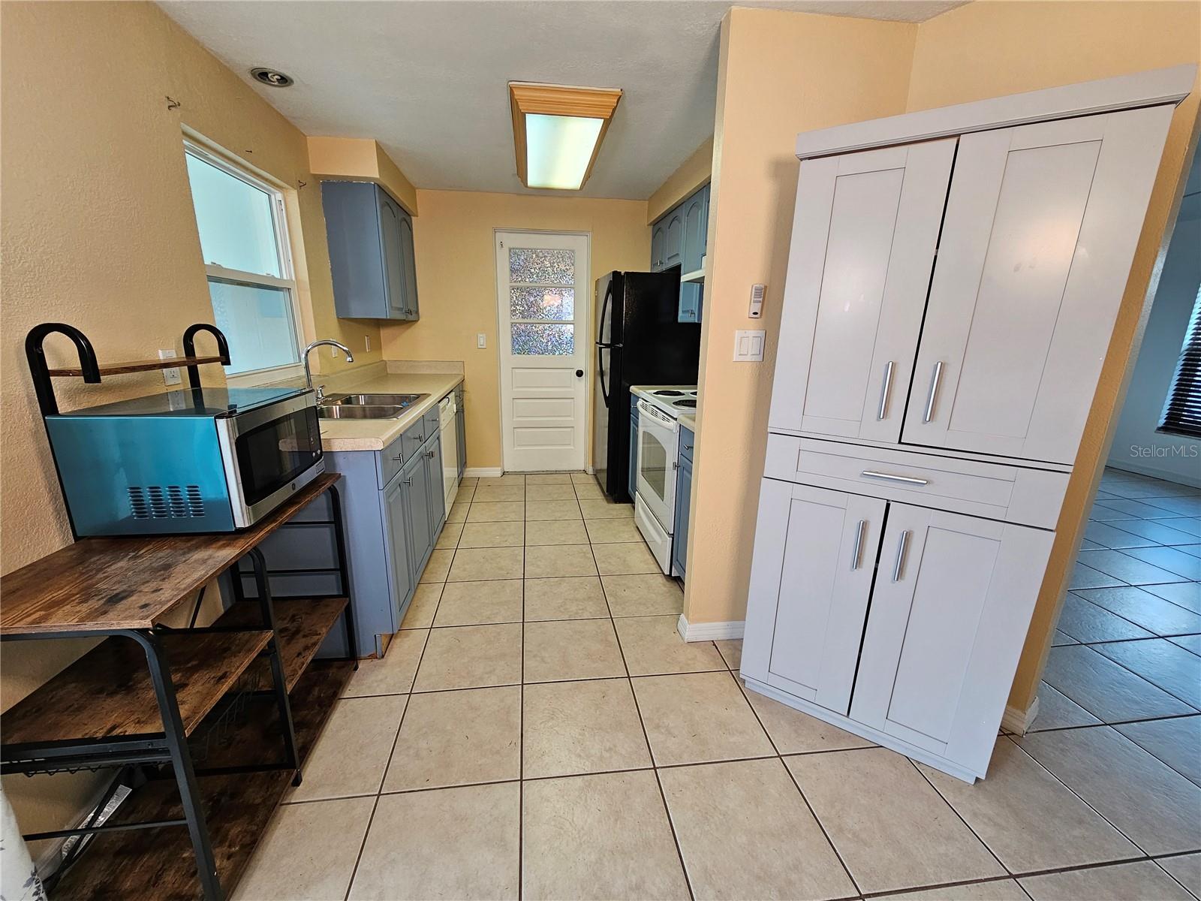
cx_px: 600
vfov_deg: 89.9
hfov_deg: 106.2
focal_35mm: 13
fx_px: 451
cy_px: 450
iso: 100
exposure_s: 1/60
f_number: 2.2
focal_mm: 2.2
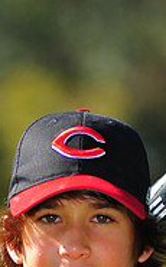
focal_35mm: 576
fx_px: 4186
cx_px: 56
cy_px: 356
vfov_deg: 3.6
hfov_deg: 2.3
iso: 200
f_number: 3.5
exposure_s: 1/1250
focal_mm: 180
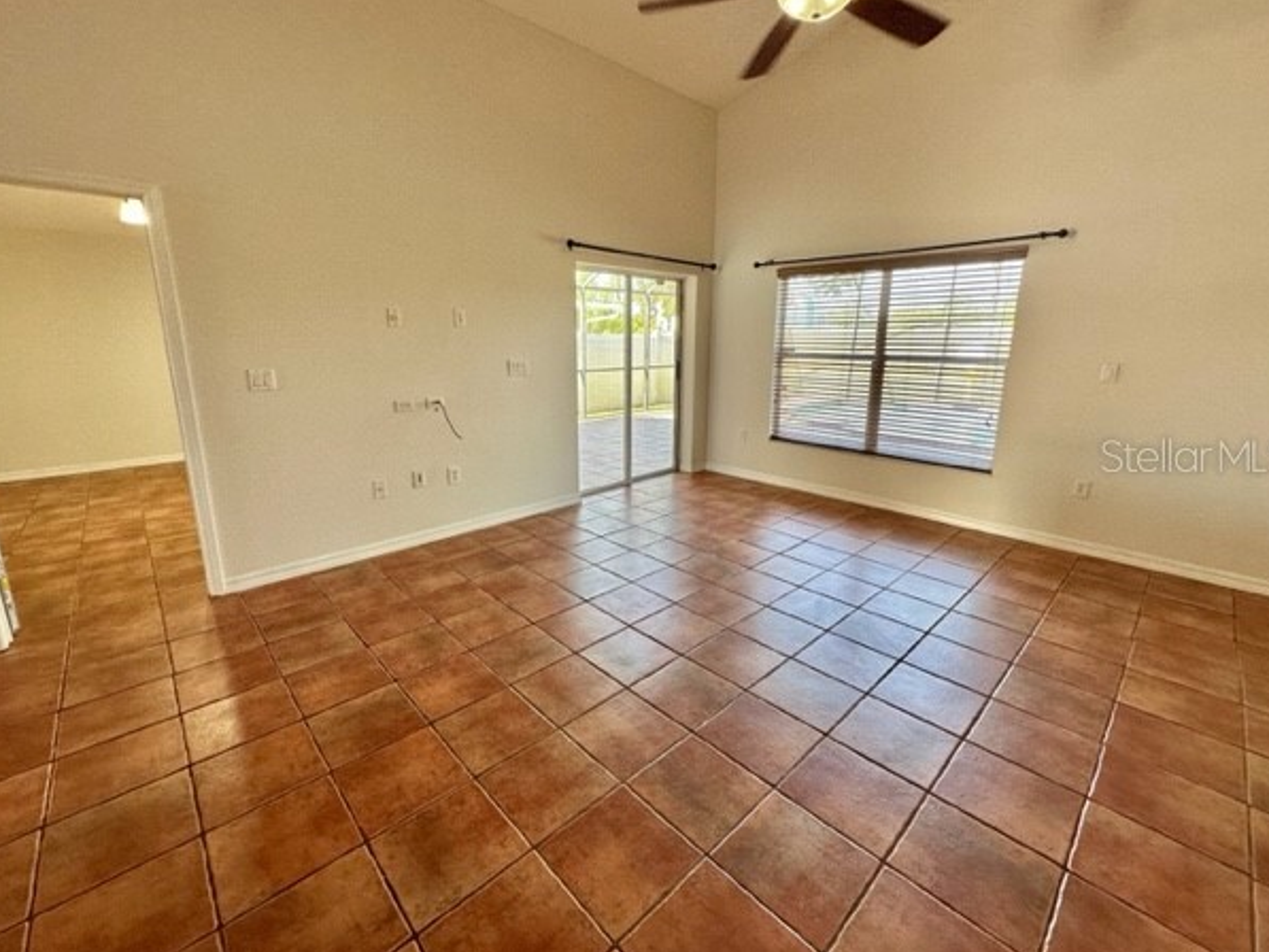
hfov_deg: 98.1
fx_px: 550
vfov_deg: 81.7
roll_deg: -0.4
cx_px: 621
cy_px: 455
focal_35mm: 15
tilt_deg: -11.7
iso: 125
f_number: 2.2
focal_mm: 2.22
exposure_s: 1/120
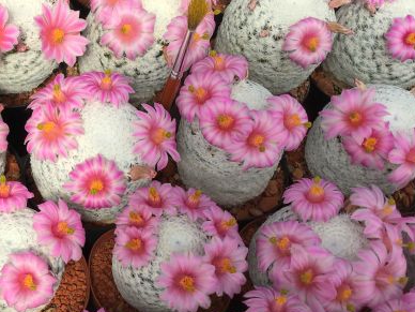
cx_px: 41
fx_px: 719
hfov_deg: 30.7
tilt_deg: -50.6
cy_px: 198
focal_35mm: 60
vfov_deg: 24.3
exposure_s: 1/1058
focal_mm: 3.3
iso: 25
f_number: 2.4
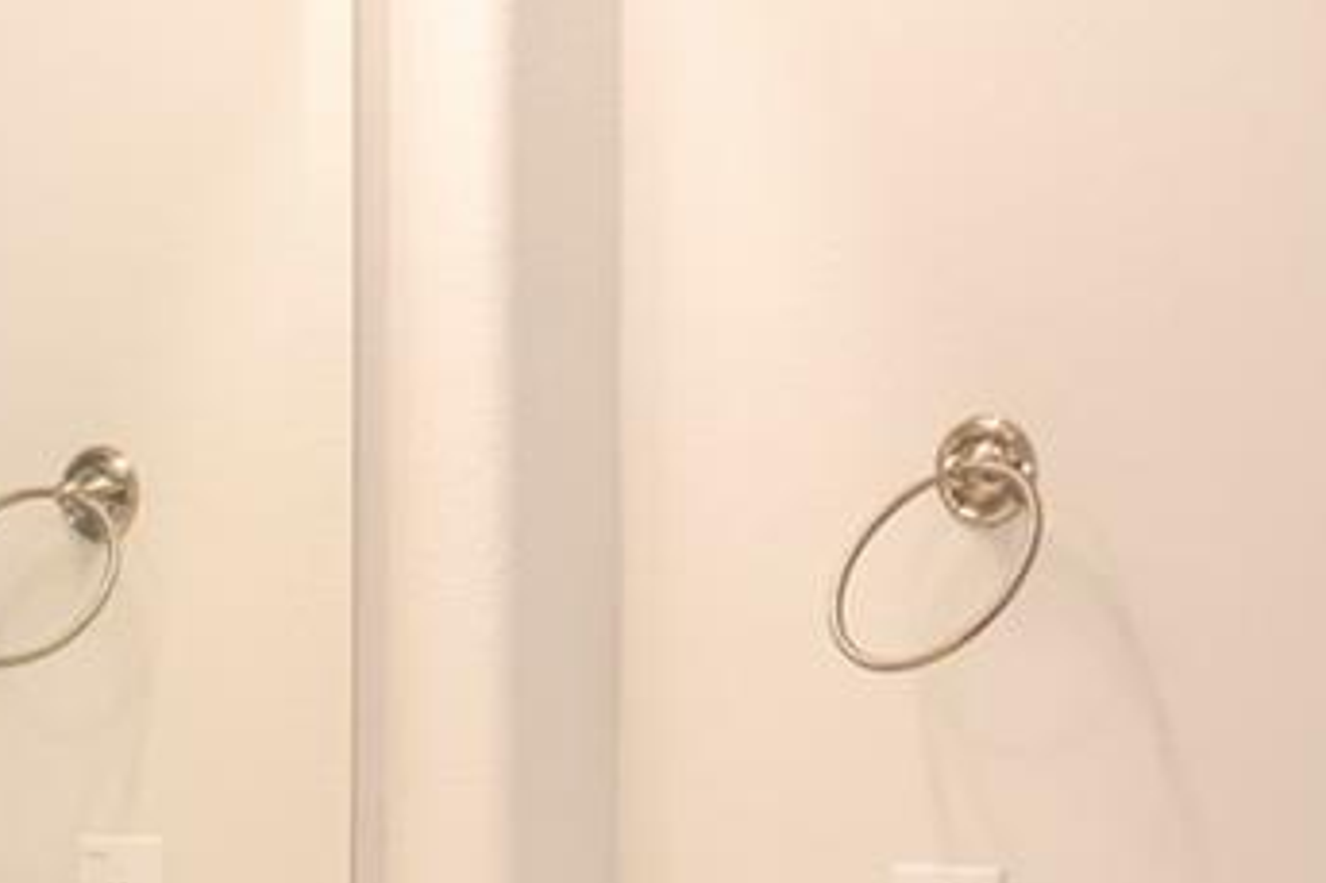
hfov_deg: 12.2
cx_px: -1596
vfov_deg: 9.5
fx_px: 5264
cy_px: 1016
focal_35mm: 143
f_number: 4
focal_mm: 24
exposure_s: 1/320
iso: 1600
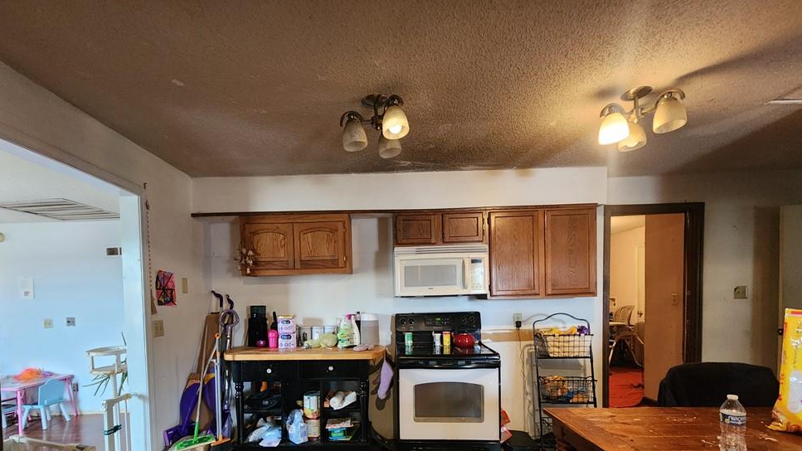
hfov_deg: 102.9
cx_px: 380
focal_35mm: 15
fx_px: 319
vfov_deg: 68.3
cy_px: 305
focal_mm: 2.2
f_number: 2.2
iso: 500
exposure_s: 1/30
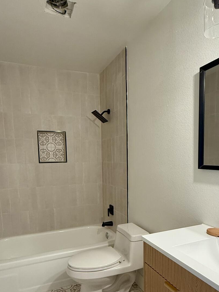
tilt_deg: -6.3
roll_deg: +0.8
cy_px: 183
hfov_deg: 53.0
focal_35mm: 26
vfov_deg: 66.3
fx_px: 219
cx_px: 119
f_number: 2.2
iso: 250
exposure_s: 1/60
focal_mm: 2.22
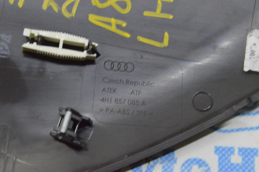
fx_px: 593
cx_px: 130
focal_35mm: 82
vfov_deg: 16.5
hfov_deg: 24.6
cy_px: 86
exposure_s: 1/20
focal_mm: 55
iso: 6400
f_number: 20
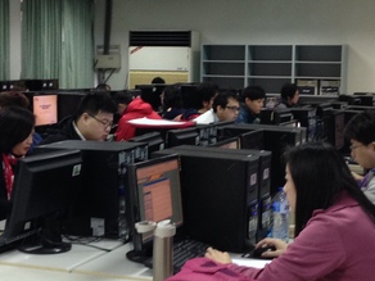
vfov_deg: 18.7
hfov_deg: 24.6
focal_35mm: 79
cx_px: 137
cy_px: 130
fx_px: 856
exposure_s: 1/20
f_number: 2.4
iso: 125
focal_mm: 4.12
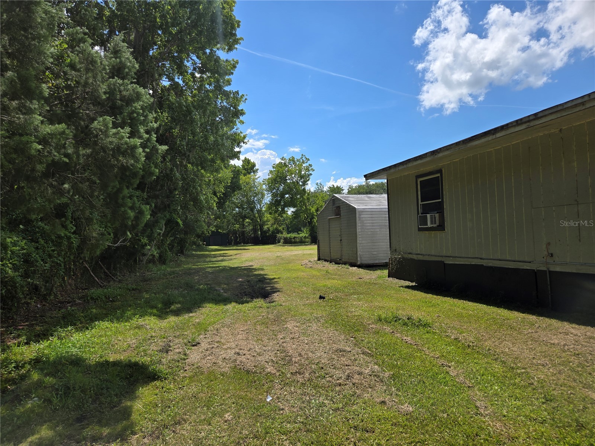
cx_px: 298
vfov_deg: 58.9
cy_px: 223
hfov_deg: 73.9
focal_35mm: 23
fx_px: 395
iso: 25
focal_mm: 5.4
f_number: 1.8
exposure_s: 1/2122
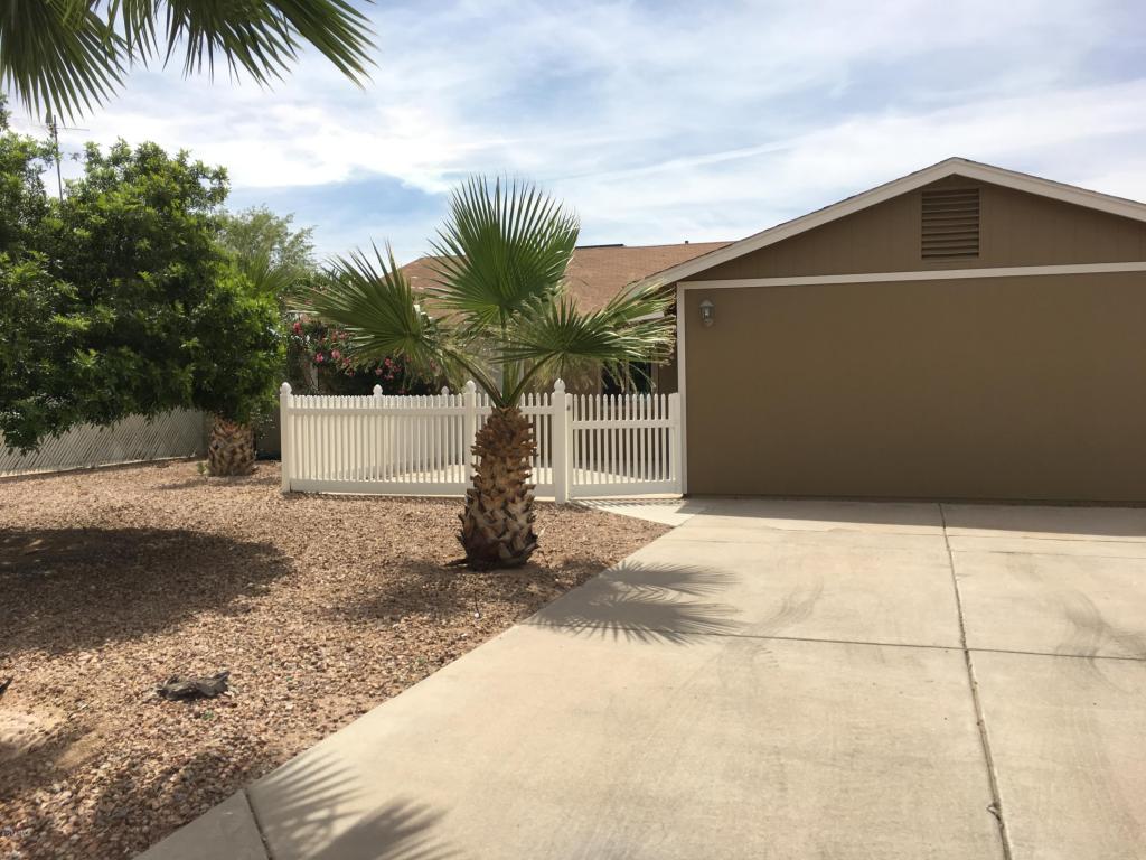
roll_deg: +0.7
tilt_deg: -3.4
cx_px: 573
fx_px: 960
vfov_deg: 48.2
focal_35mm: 29
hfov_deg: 61.7
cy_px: 430
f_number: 2.2
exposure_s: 1/1538
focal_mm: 4.15
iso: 25
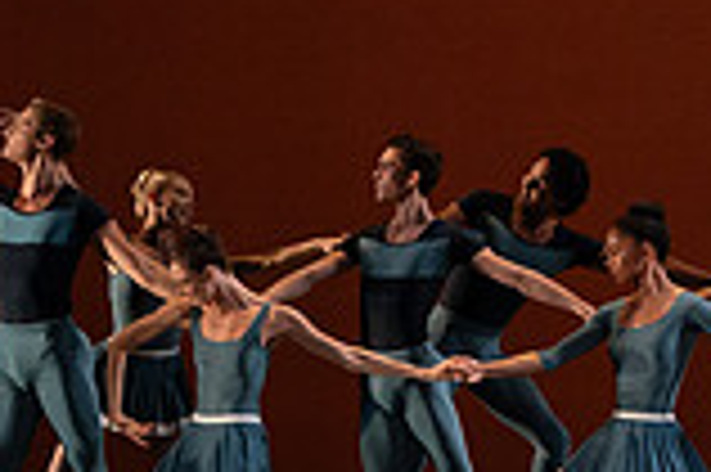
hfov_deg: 3.3
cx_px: 860
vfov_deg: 2.2
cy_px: 52
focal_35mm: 618
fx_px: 12193
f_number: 9
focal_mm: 168
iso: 5000
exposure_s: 1/400
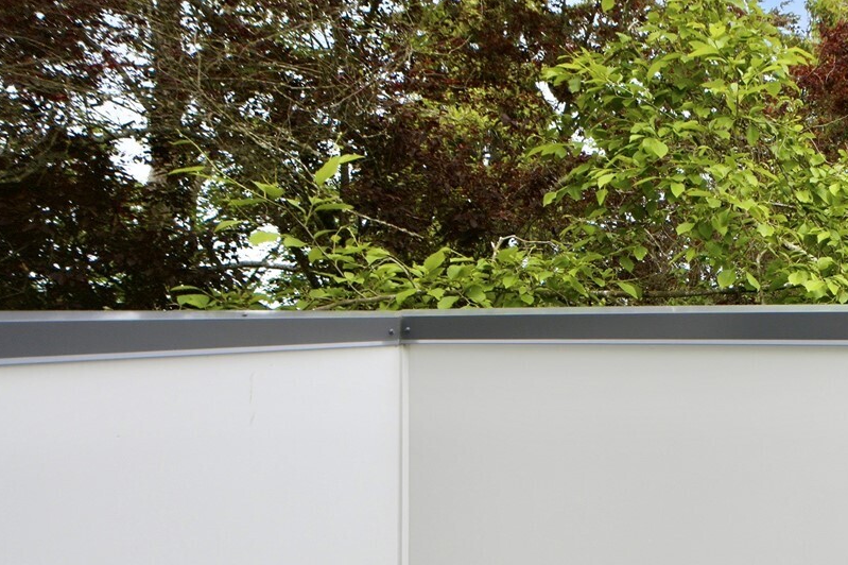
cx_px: 810
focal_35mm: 34
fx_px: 801
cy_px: 273
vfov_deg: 38.8
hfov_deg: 48.0
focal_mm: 16
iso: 400
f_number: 9
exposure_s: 1/80
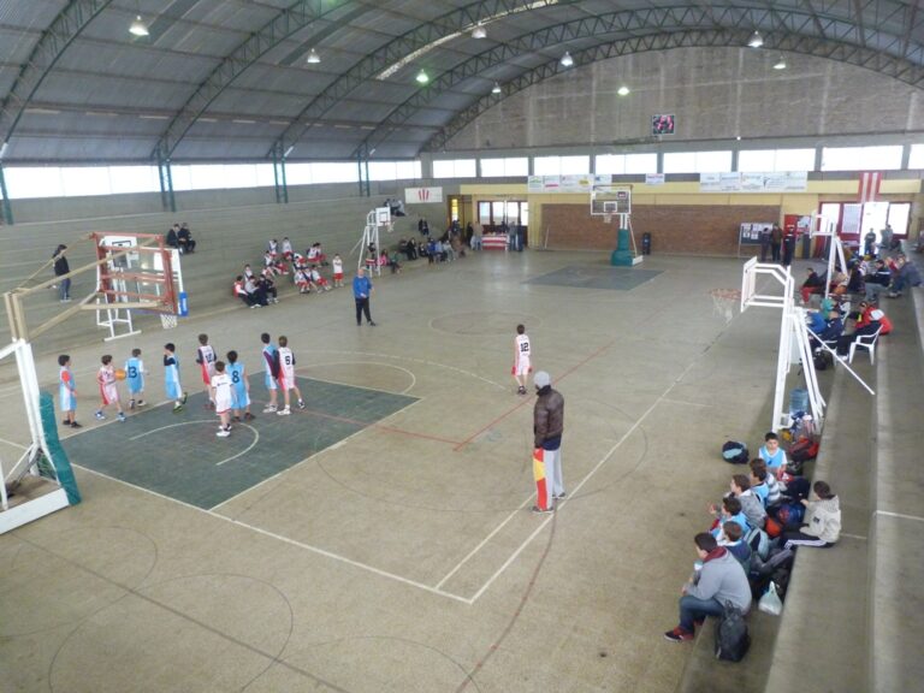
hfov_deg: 69.4
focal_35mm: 25
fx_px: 667
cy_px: 346
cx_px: 462
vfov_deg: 54.9
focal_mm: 4.5
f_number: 2.8
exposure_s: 1/60
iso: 400
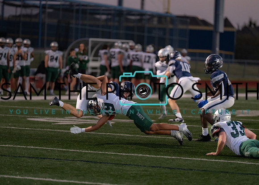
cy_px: 92
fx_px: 1541
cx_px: 130
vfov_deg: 6.9
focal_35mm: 210
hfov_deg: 9.6
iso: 2000
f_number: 2.8
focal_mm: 200
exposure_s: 1/1250
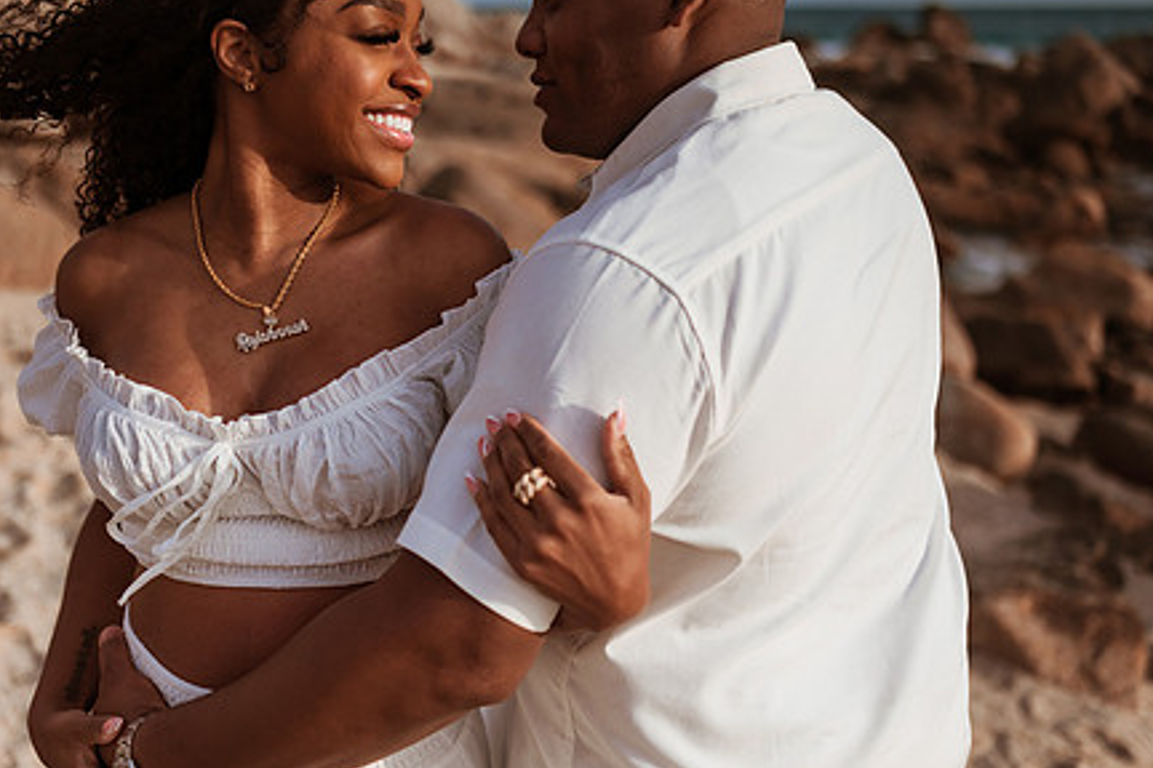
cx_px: 512
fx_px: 1505
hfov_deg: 41.9
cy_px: 309
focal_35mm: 47
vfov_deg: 28.6
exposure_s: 1/8000
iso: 64
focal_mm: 35
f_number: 1.8
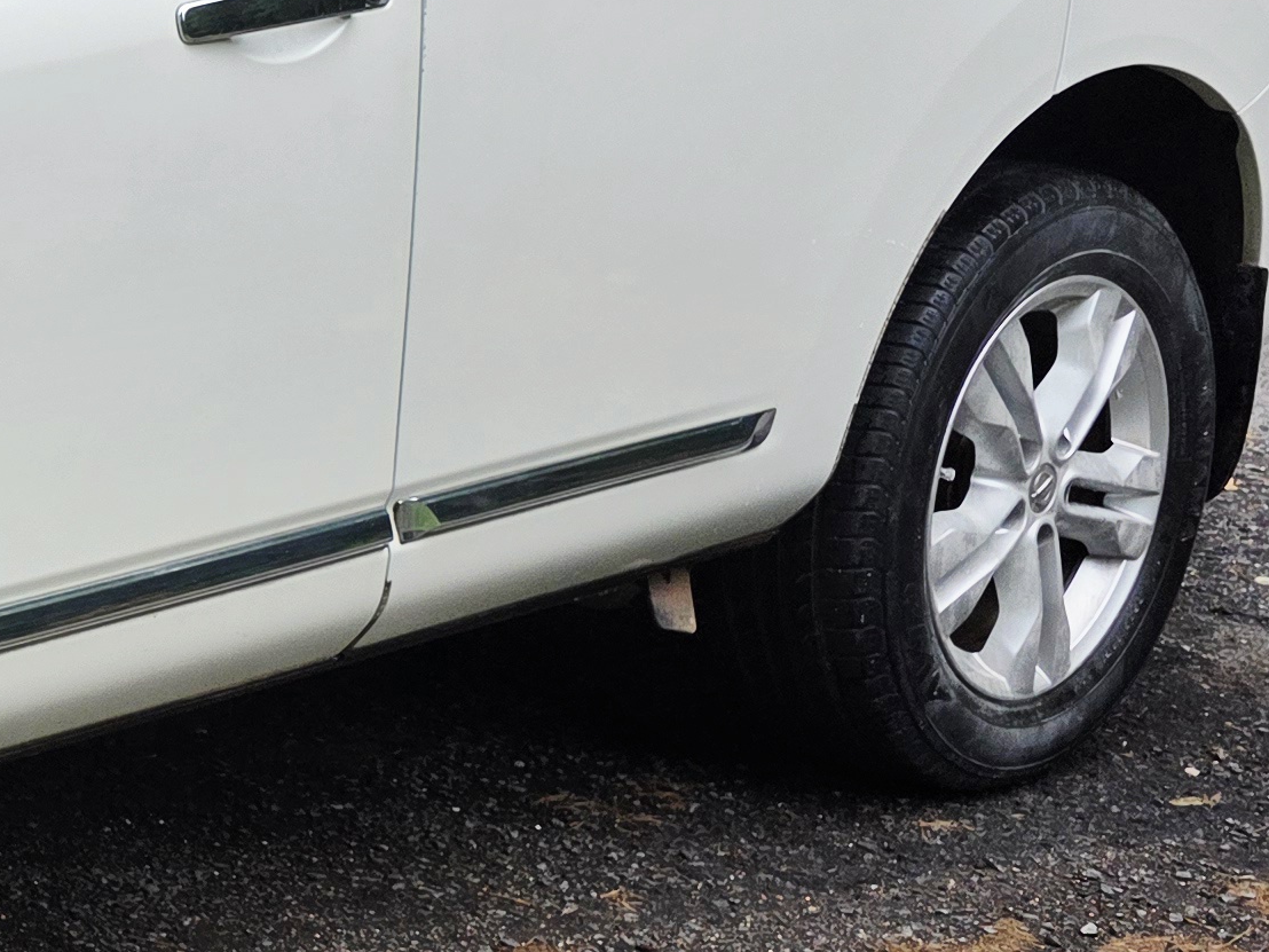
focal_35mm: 83
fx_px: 3043
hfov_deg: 20.2
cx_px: -652
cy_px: 381
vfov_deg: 17.8
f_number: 1.7
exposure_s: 1/182
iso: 64
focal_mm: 6.3
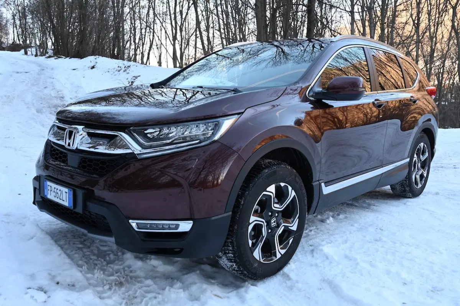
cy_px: 153
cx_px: 230
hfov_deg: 58.0
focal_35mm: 32
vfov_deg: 40.5
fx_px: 415
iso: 1250
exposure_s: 1/250
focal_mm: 32.5
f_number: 7.1
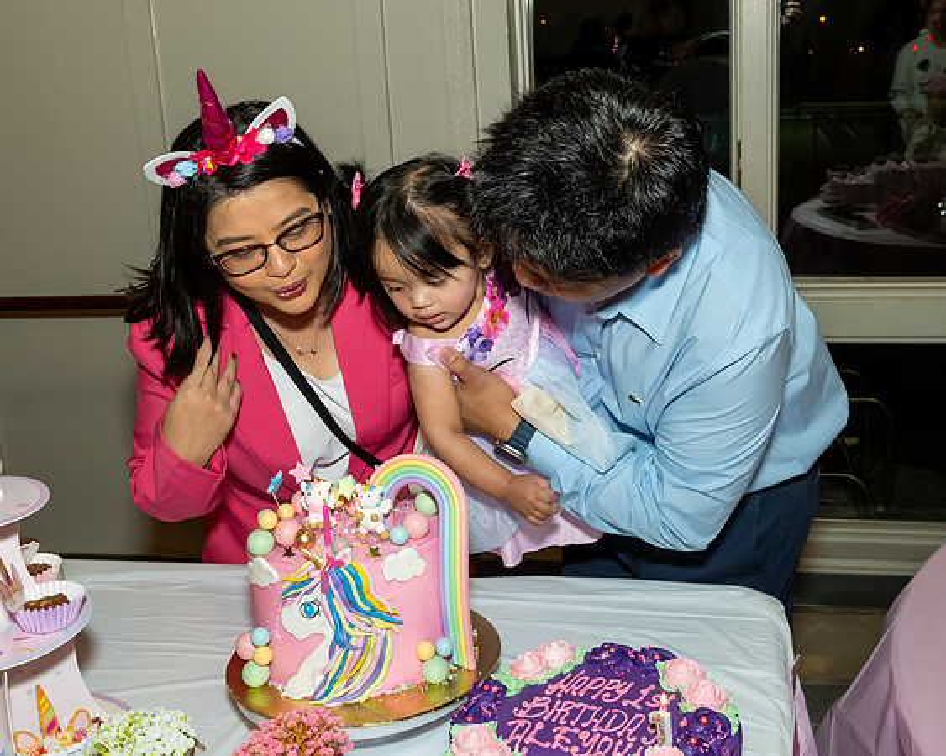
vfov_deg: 37.5
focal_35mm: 40
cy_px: 314
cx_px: 547
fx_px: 1110
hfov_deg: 46.0
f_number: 7.1
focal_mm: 19
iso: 1250
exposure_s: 1/250
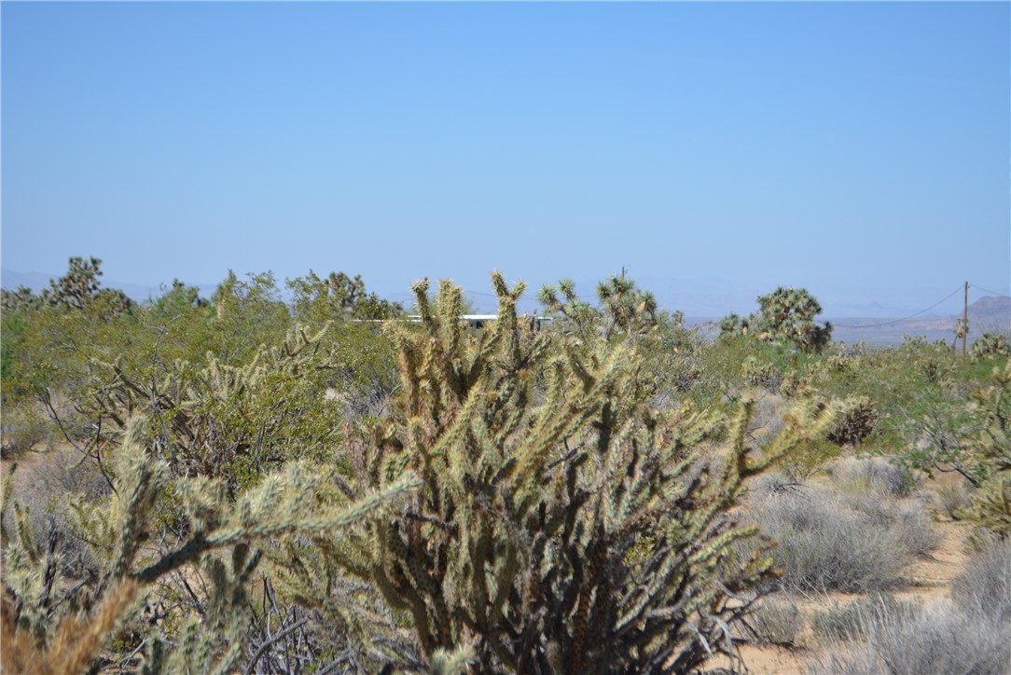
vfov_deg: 16.6
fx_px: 2318
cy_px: 338
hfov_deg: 24.6
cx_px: 506
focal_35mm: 82
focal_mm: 55
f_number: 7.1
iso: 400
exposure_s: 1/1600
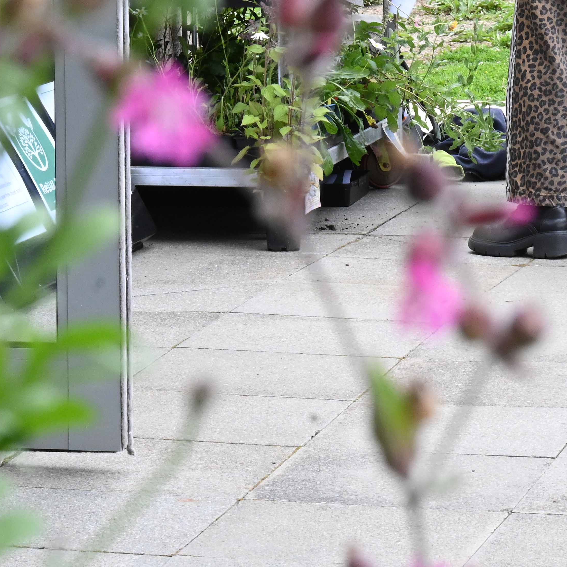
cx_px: 499
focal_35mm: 248
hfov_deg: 7.0
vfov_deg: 7.0
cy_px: -131
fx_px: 4596
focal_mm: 78
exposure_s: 1/200
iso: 1600
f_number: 16
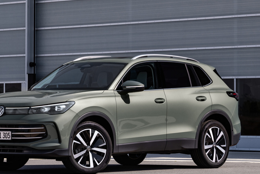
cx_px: 70
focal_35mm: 187
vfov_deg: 7.3
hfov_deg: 11.0
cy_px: 46
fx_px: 1350
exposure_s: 1/200
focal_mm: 105
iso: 400
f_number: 9
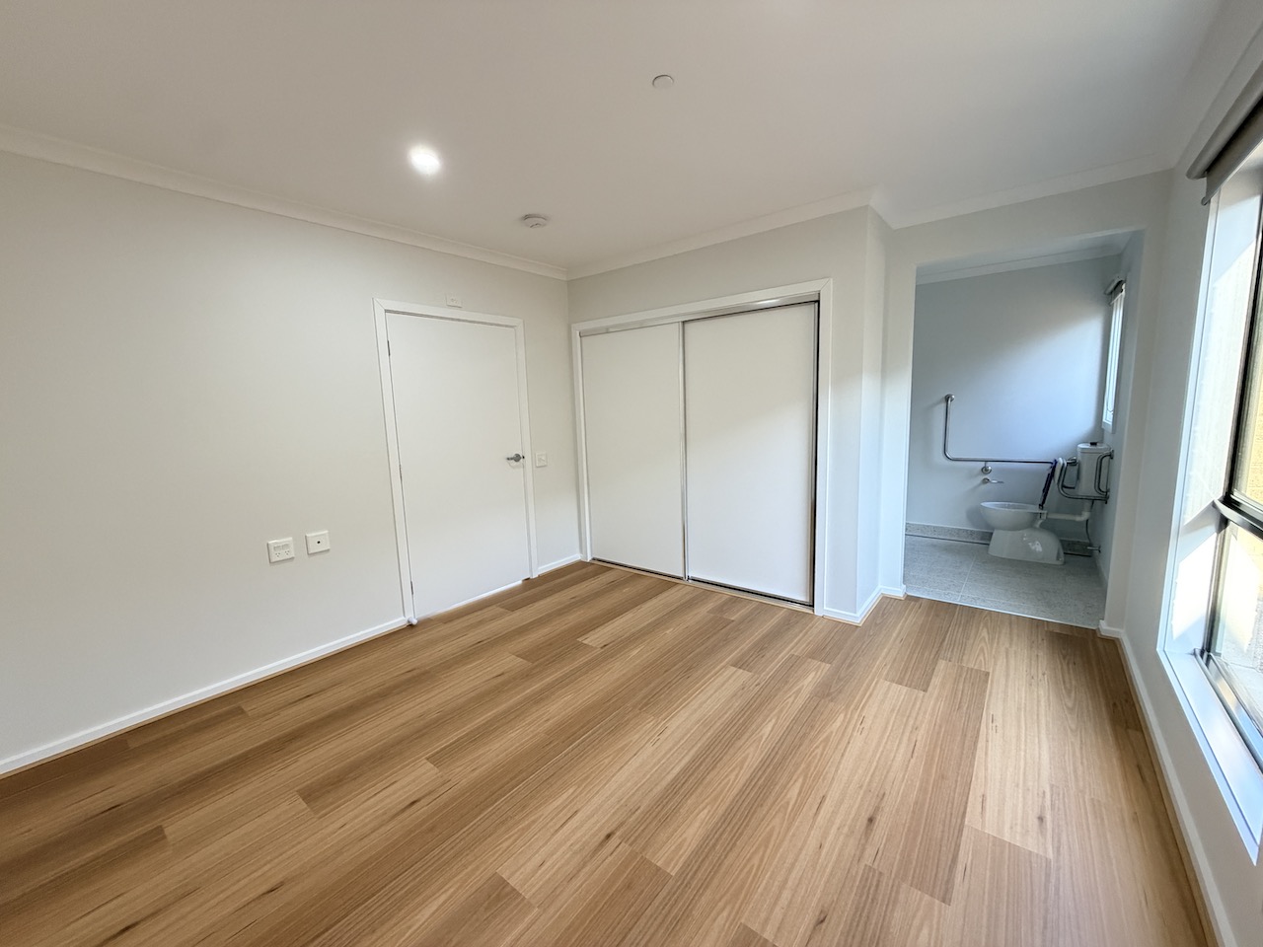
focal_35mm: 14
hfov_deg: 102.1
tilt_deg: -9.1
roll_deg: +1.5
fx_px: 511
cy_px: 474
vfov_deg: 85.7
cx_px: 632
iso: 320
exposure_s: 1/100
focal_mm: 2.22
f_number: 2.2
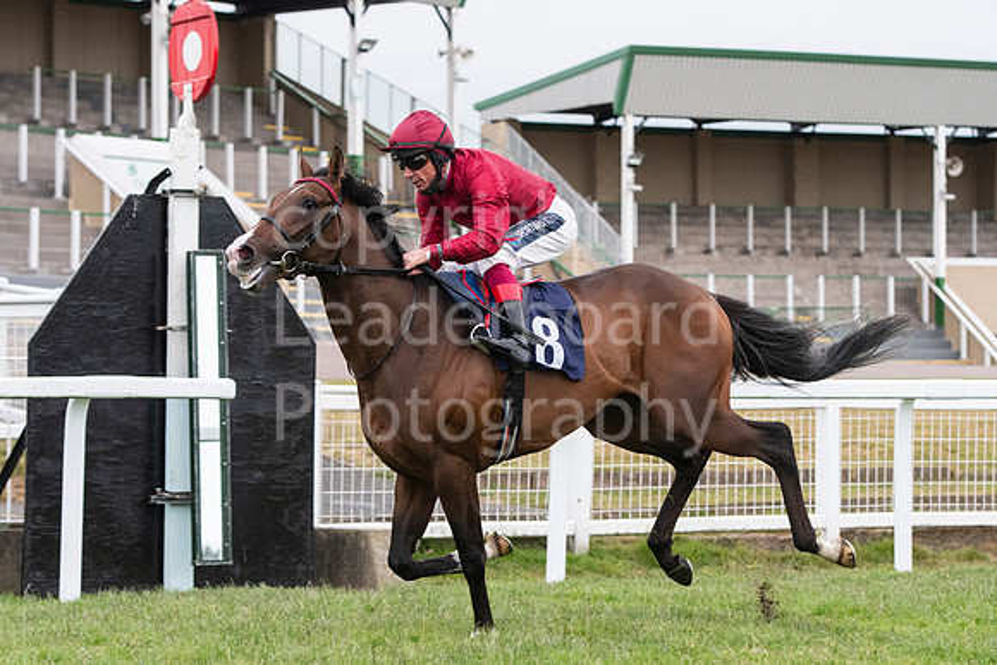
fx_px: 3947
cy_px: 332
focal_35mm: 142
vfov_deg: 9.6
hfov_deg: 14.4
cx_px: 498
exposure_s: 1/2000
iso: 1600
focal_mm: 95
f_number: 4.5
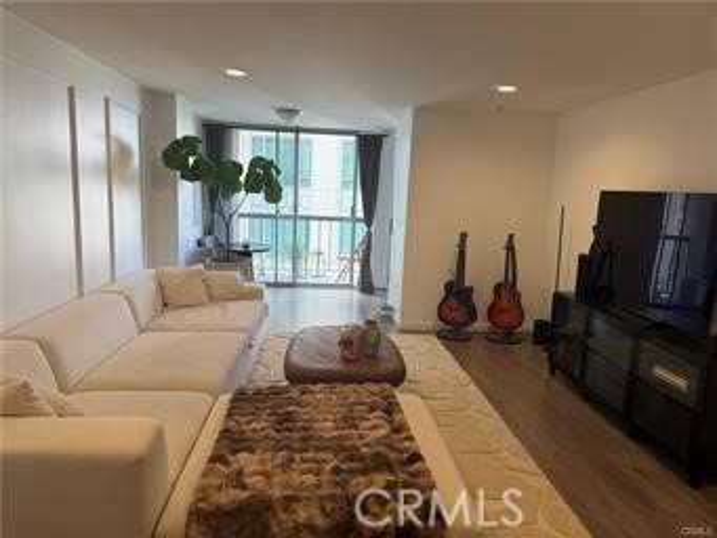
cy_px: 269
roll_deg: -2.5
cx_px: 358
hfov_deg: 71.6
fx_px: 497
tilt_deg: -5.1
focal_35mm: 24
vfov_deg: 56.8
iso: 100
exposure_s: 1/120
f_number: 1.78
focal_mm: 6.76
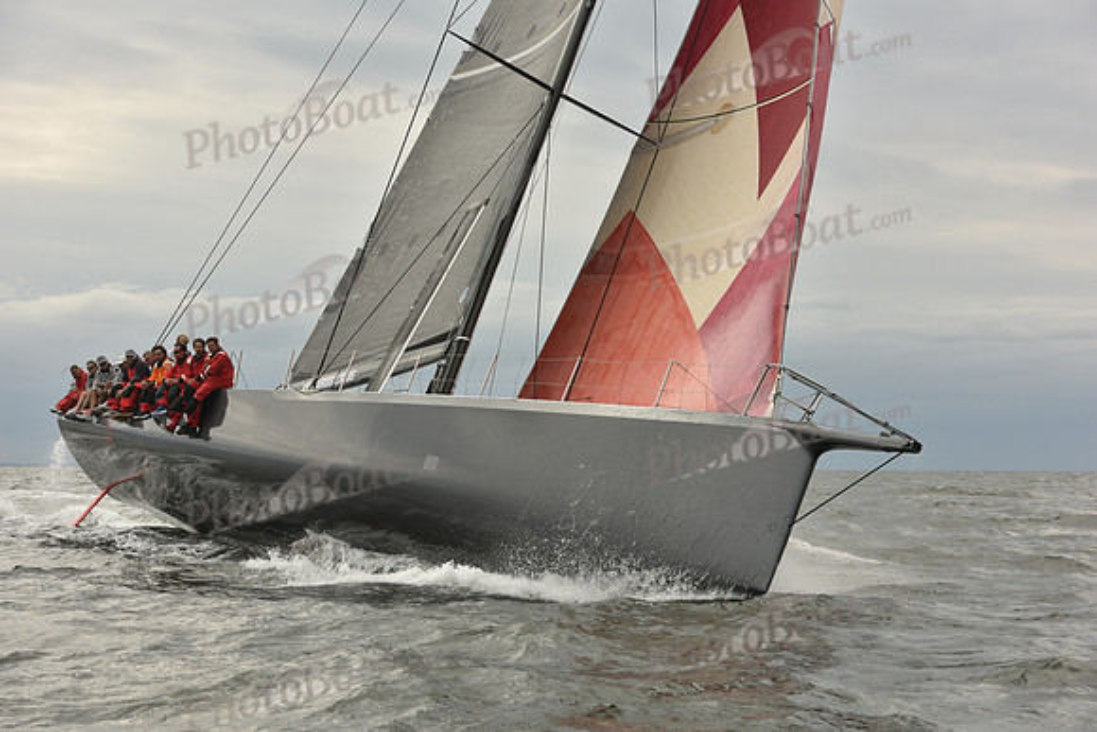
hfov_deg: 28.8
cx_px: 548
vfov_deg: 19.5
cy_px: 366
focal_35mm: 70
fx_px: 2133
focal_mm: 70
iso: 320
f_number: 8
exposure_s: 1/1250
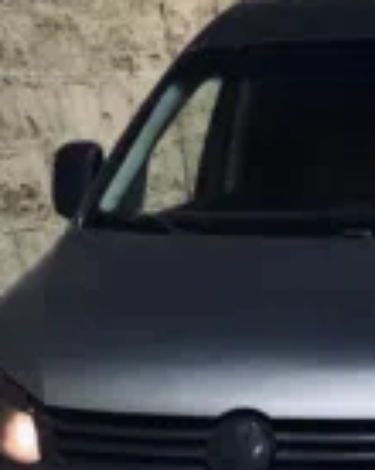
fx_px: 2044
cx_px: 419
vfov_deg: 13.1
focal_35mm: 147
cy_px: 167
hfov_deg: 10.4
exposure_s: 1/33
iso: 200
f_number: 2
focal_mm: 6
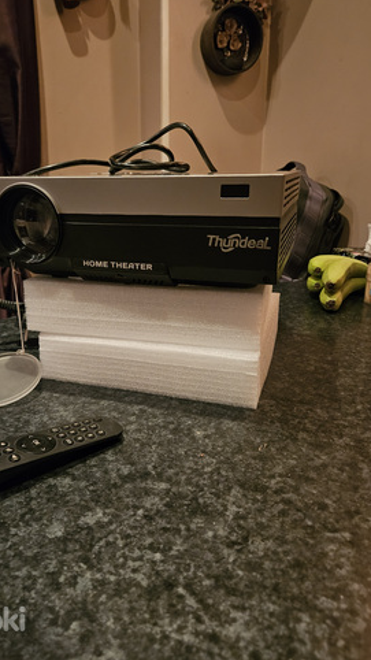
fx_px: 455
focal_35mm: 26
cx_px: 146
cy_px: 325
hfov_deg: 44.1
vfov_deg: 71.9
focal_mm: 5.4
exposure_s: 1/25
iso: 1000
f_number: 1.8
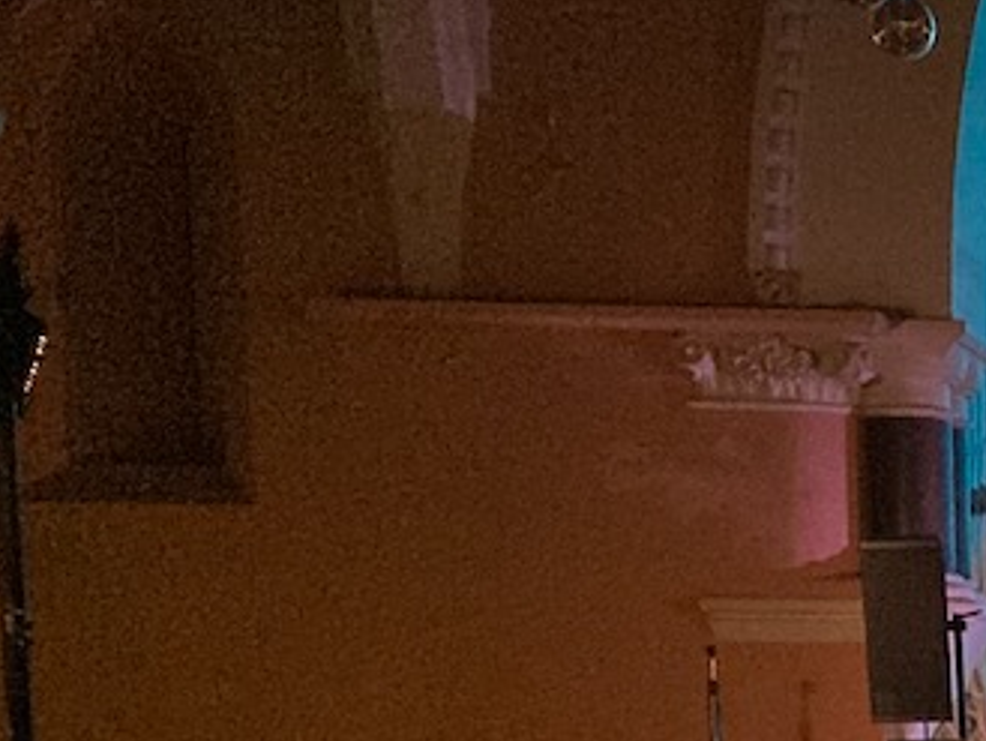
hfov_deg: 15.0
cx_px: 1912
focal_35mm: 109
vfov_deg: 12.9
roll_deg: -0.2
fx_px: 3106
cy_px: 1125
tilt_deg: -4.8
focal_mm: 3.99
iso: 320
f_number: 1.8
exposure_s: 1/42
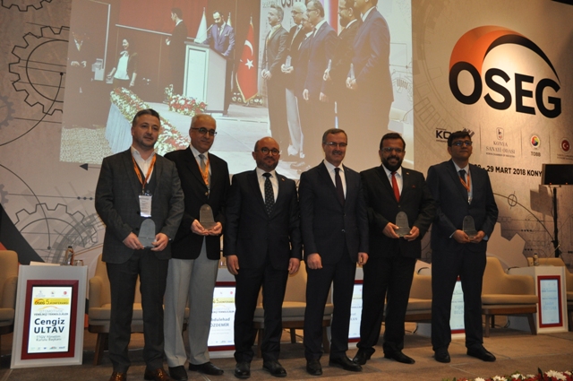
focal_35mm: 33
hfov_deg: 57.3
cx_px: 286
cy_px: 190
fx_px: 525
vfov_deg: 39.9
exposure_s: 1/60
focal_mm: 22
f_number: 3.5
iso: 800
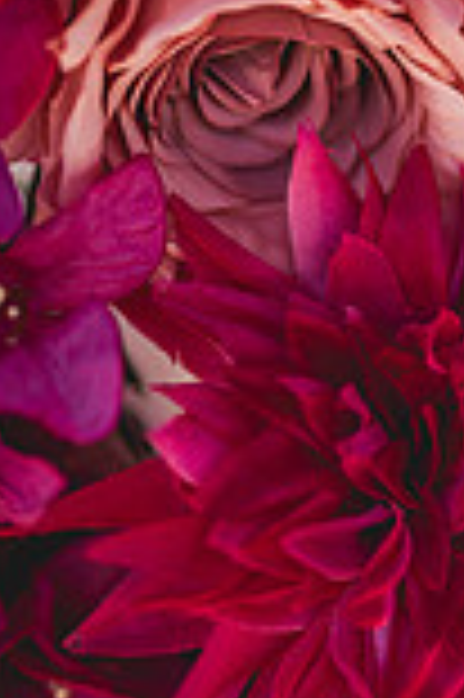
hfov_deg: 9.3
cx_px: 626
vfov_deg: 14.0
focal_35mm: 145
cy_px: 54
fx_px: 2809
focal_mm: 50
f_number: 1.2
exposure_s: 1/1600
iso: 50
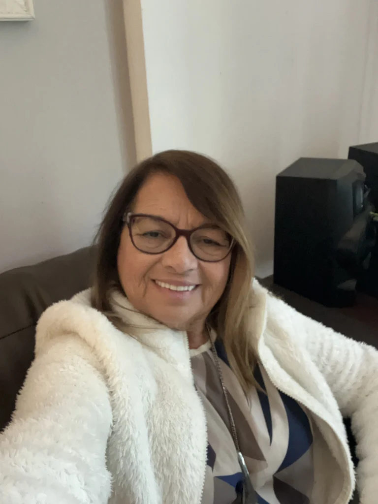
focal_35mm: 30
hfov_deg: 46.8
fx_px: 437
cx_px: 189
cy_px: 252
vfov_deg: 60.0
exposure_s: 1/20
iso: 640
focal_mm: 2.69
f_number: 1.9
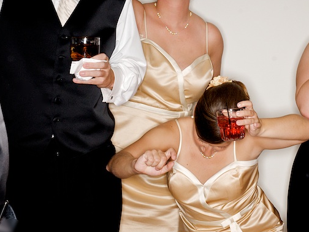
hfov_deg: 19.0
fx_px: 919
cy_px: 68
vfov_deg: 14.3
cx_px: 221
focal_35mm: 103
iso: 200
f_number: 16
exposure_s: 1/250
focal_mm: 40
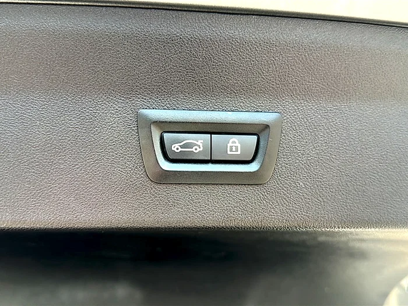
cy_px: 153
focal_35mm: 29
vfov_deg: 48.2
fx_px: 342
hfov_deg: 61.7
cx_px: 204
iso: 80
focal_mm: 6.86
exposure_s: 1/393
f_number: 1.78
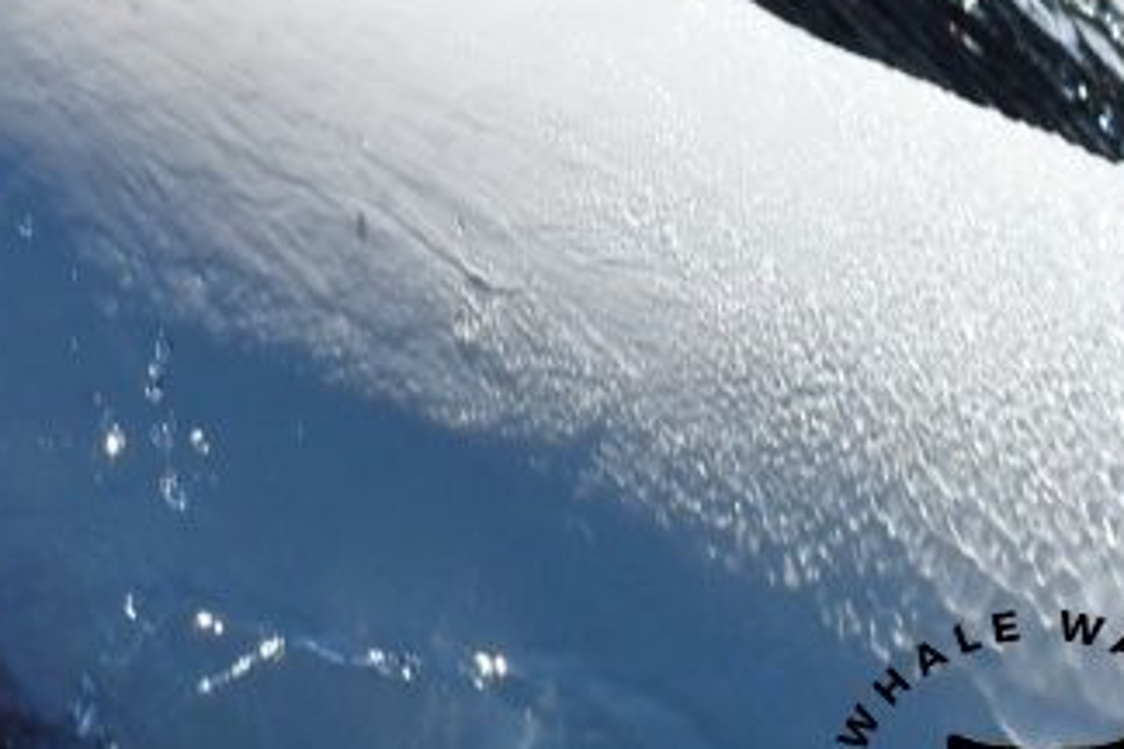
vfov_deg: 2.3
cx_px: -104
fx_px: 19044
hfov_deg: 3.4
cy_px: 151
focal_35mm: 610
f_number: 8
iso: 220
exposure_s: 1/2000
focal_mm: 165
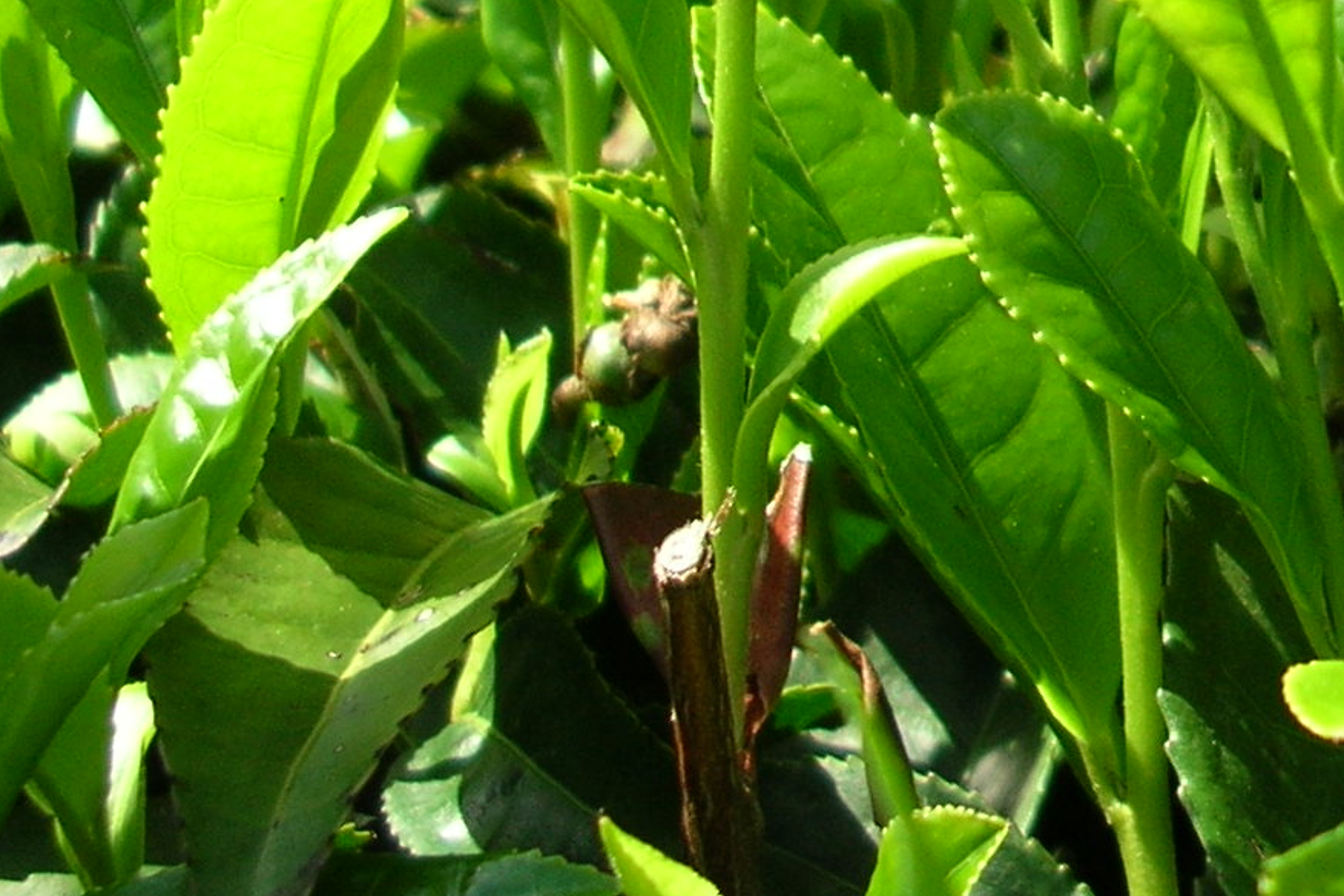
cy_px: -100
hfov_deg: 20.2
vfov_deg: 14.1
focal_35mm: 95
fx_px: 3546
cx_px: 1597
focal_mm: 5.8
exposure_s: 1/316
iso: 50
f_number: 2.8
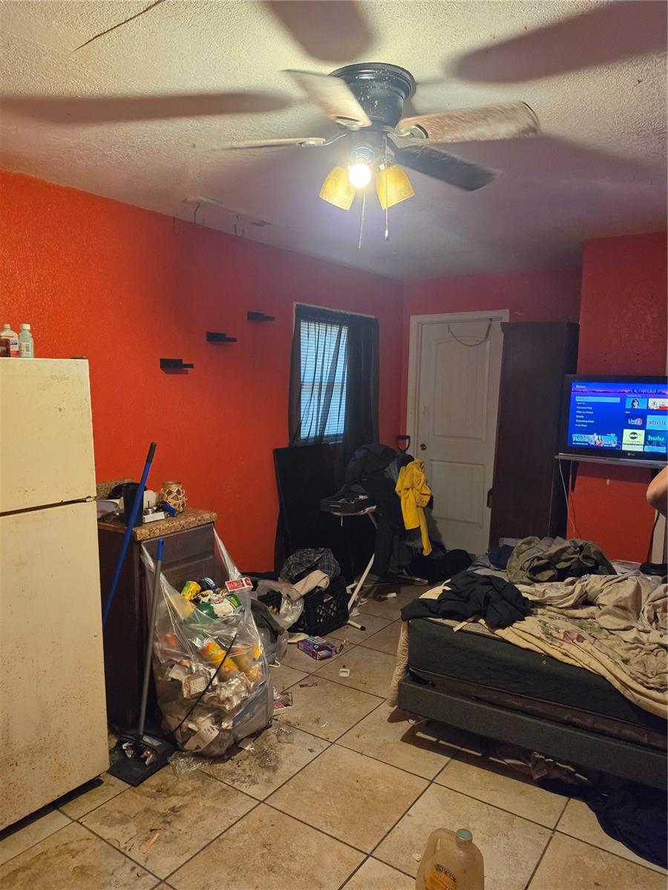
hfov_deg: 58.9
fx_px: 592
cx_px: 334
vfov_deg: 73.9
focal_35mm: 23
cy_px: 445
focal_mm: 6.5
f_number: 1.4
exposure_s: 1/120
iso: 800
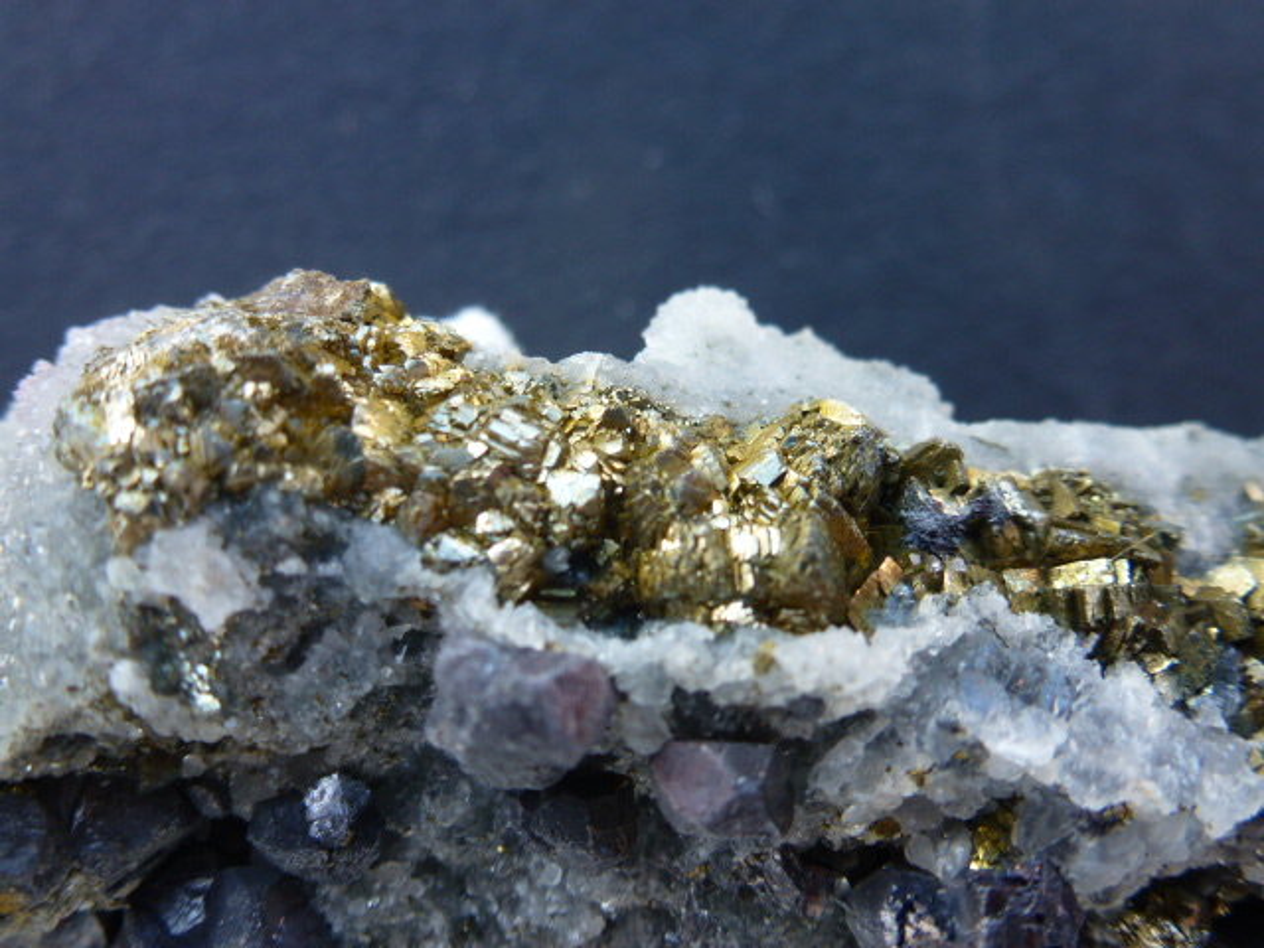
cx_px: 632
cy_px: 474
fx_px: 1315
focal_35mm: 36
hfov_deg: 51.4
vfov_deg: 39.7
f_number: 3.7
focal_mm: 6.4
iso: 100
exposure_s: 1/60
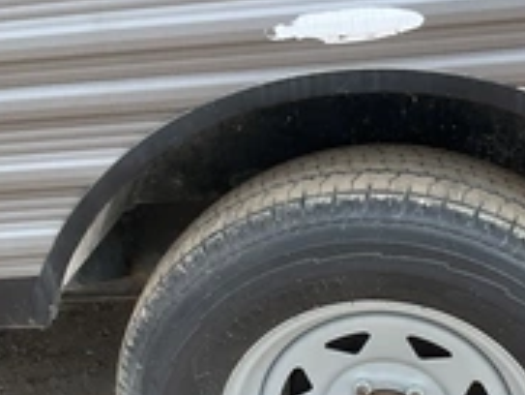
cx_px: 354
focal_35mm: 64
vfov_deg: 22.4
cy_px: 363
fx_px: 971
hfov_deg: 30.0
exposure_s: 1/500
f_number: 1.8
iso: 25
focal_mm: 3
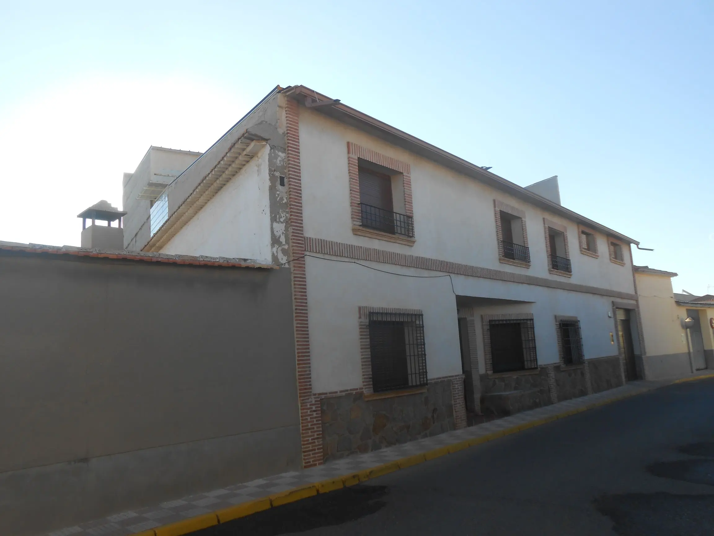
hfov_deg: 67.3
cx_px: 357
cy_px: 268
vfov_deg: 53.1
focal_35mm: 26
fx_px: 536
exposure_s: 1/400
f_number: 3.5
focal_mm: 4.6
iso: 80
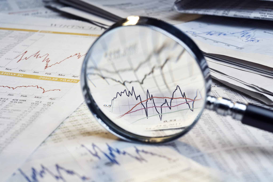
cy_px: 91
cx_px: 136
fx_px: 626
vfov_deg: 16.6
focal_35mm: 82
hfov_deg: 24.6
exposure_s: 1/250
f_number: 8
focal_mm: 55
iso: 100
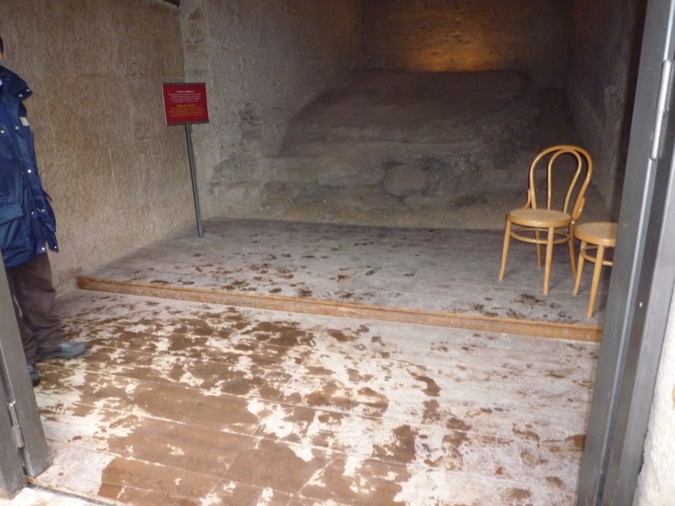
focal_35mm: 25
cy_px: 253
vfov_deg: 54.9
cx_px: 338
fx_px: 487
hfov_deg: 69.4
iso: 400
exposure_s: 1/30
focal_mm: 4.4
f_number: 2.8
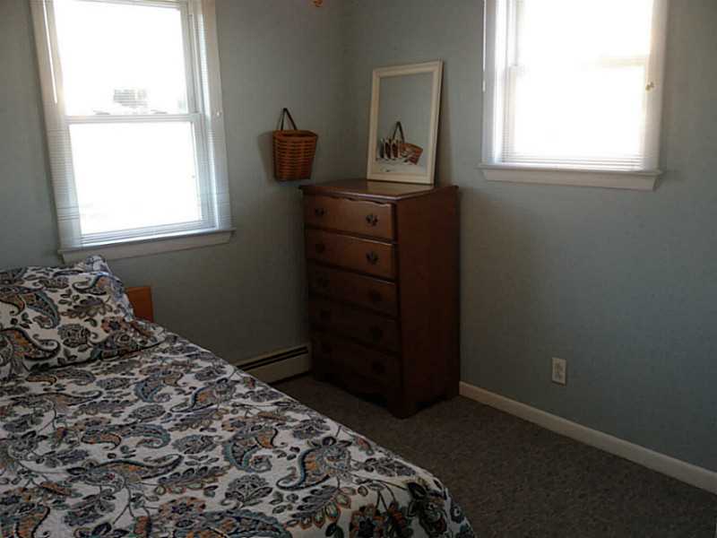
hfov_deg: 52.6
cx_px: 358
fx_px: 725
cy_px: 269
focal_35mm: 35
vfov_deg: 40.7
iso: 64
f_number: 2.4
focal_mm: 4.28
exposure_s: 1/20
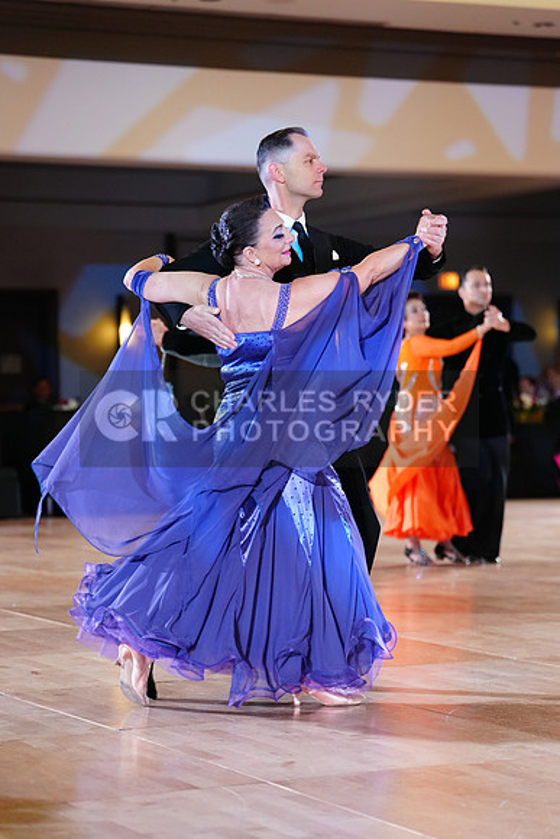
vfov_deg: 22.4
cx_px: 280
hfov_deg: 15.0
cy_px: 420
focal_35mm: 91
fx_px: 2122
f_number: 2.8
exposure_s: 1/320
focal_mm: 91
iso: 2500
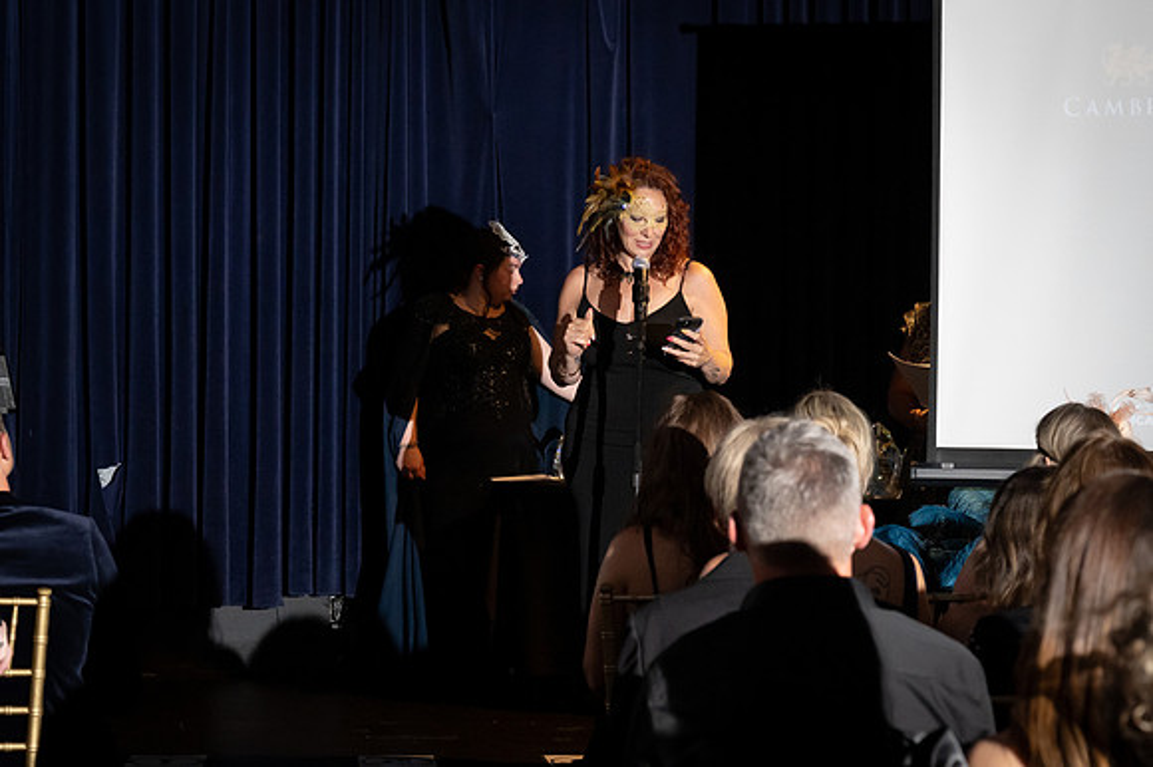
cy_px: 384
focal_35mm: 109
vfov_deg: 12.6
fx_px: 3489
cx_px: 576
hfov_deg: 18.8
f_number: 5
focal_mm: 73
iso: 2500
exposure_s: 1/200
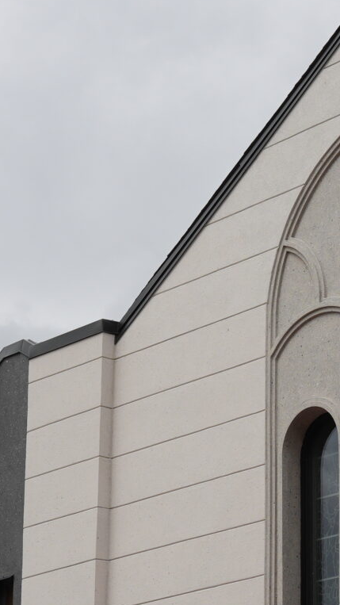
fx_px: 1877
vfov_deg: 18.1
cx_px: 505
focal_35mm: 117
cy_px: 481
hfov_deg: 10.0
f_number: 6.3
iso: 100
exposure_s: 1/400
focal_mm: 22.2
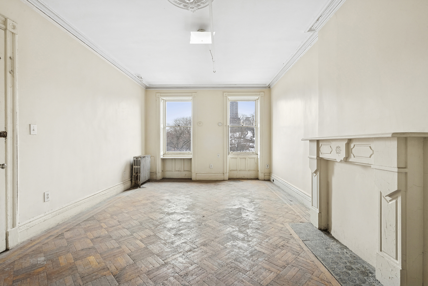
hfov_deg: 96.7
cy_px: 143
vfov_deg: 73.8
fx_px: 190
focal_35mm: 16
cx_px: 214
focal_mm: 16
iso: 800
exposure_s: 1/15
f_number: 14
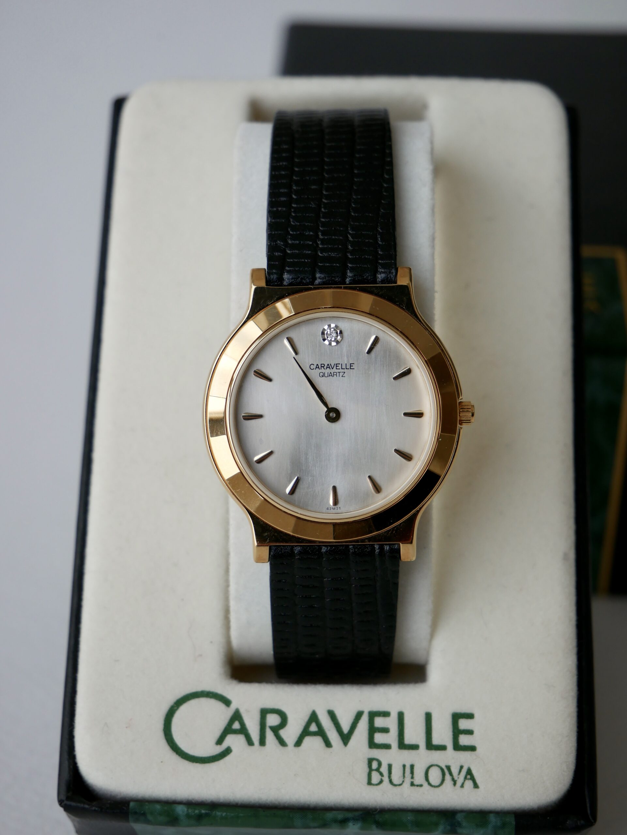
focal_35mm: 72
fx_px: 1738
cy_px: 418
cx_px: 314
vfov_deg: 27.0
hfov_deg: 20.5
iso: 200
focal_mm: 36
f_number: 5.3
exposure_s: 1/160
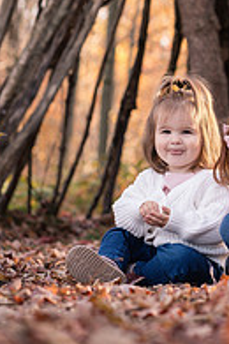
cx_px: 241
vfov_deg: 10.4
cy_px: -21
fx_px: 1870
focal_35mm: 196
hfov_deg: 7.0
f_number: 4
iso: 320
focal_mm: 85
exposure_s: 1/100
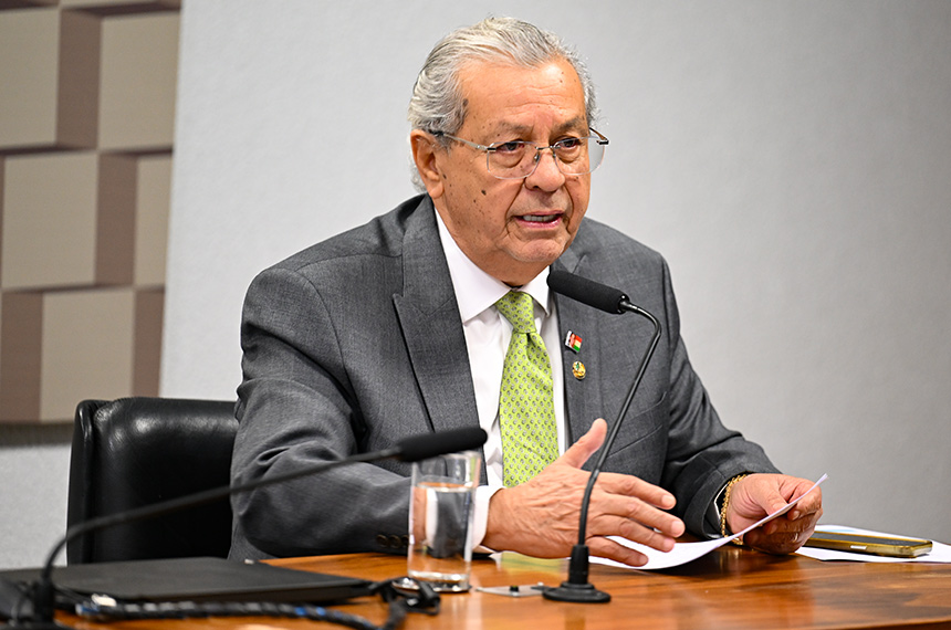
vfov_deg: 6.8
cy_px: 315
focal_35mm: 200
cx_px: 476
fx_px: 5273
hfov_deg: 10.3
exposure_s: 1/100
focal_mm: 200
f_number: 2.8
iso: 1600
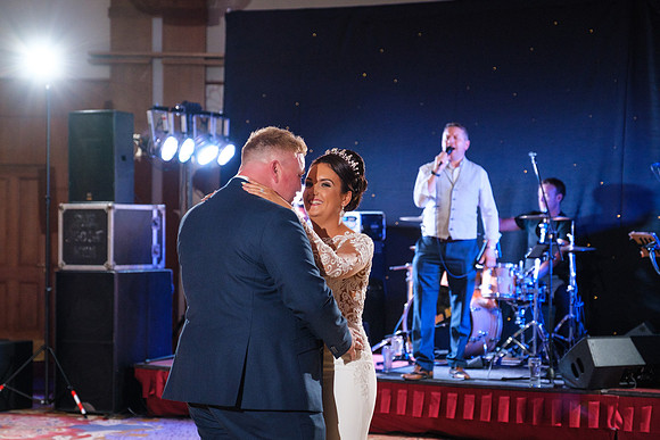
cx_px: 305
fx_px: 1686
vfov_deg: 14.9
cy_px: 236
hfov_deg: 22.1
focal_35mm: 92
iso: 800
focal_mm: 55
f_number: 2.8
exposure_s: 1/160
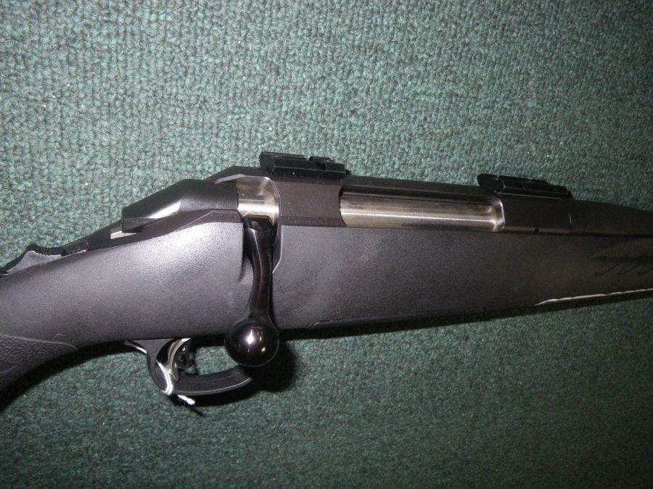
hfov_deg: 63.4
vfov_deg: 49.7
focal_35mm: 28
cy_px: 244
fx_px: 528
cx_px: 326
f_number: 4.2
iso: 400
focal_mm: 5
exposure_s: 1/50
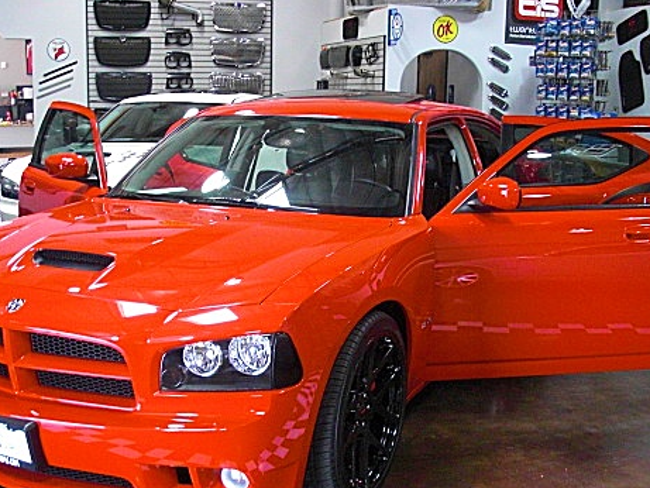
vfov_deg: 29.0
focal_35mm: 50
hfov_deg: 38.2
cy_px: 310
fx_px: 939
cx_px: 313
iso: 400
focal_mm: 6.3
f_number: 2.8
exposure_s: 1/60
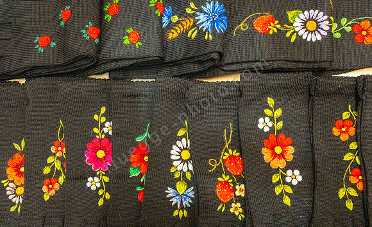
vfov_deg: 29.0
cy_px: 138
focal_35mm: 43
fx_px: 437
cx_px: 165
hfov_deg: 46.1
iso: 12800
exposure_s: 1/160
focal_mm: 38
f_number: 5.6
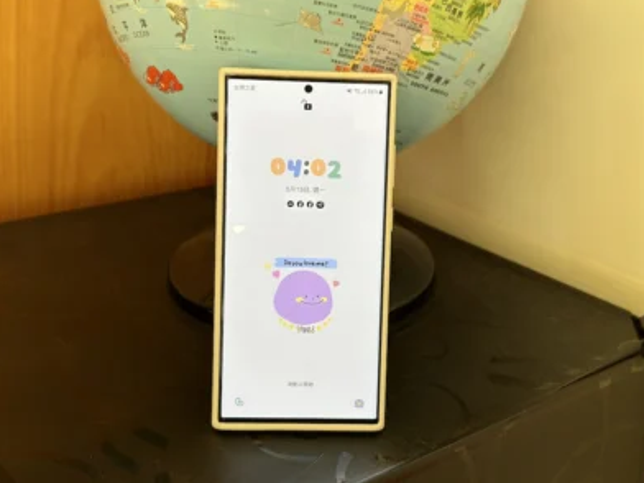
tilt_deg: -22.8
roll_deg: -2.1
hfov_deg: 38.9
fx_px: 912
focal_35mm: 49
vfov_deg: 29.7
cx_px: 324
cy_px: 238
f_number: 1.78
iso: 100
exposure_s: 1/48
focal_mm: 6.86
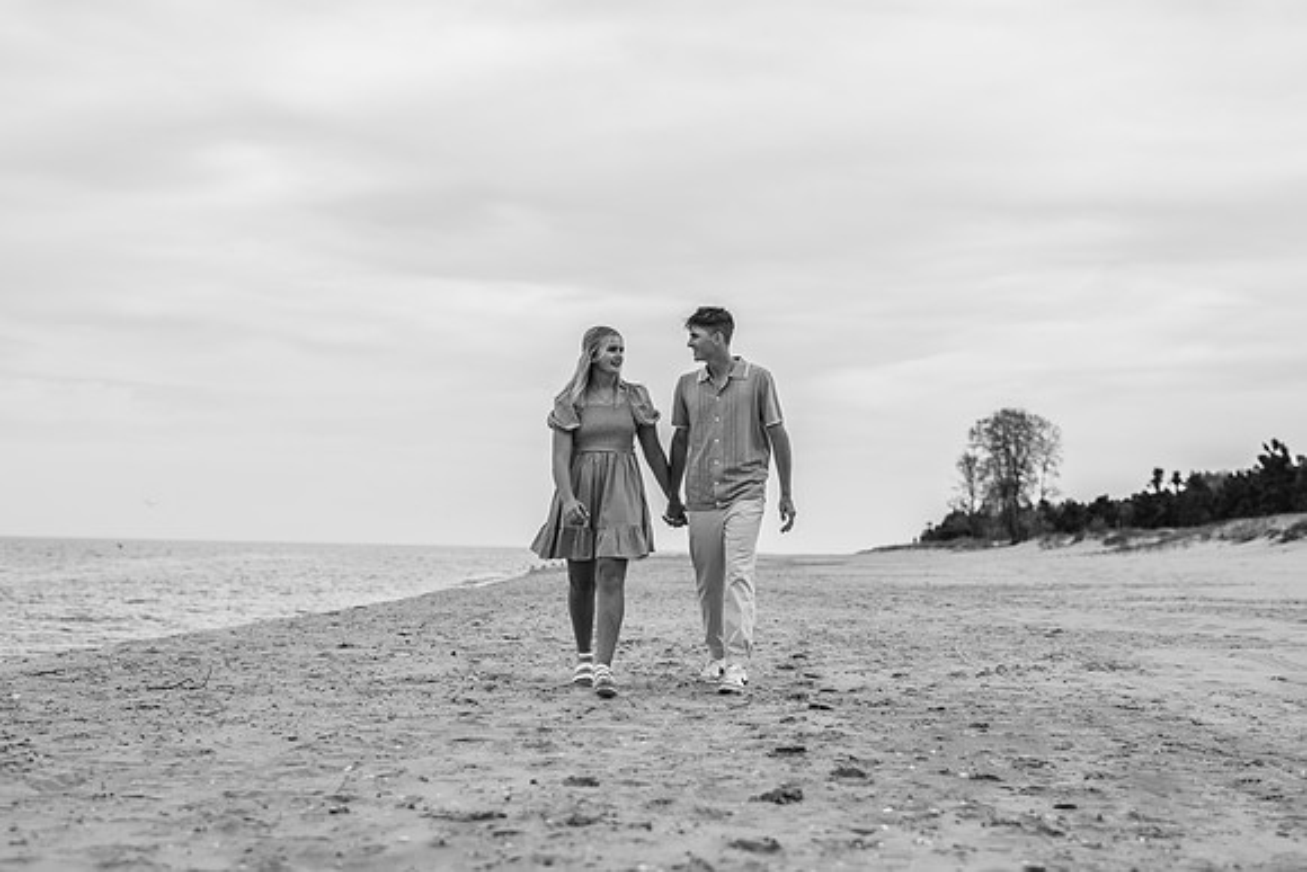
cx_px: 612
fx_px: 2250
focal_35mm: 62
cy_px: 461
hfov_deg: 32.4
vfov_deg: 21.9
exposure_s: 1/1600
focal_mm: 58
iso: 200
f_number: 2.8
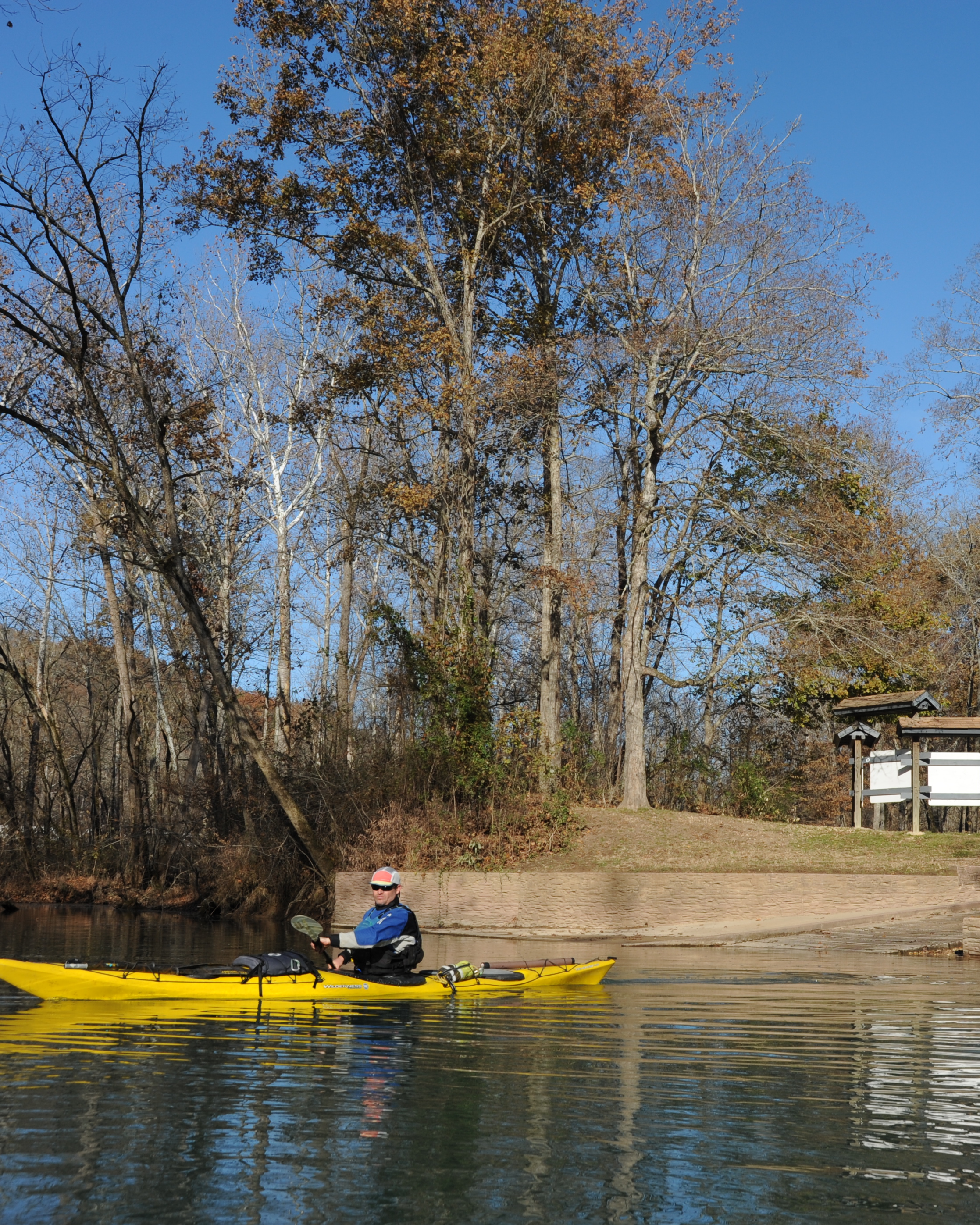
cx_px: 680
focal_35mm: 40
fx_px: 1450
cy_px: 616
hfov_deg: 36.8
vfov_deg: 45.8
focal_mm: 28
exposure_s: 1/400
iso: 250
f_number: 11
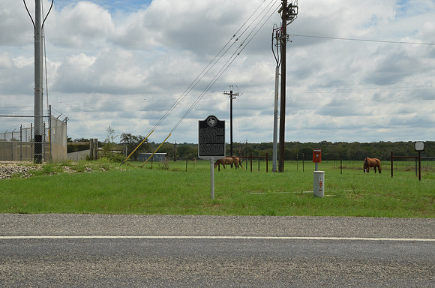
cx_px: 218
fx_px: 760
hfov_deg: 32.0
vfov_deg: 21.5
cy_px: 144
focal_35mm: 63
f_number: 8
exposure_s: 1/250
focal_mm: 42
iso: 180
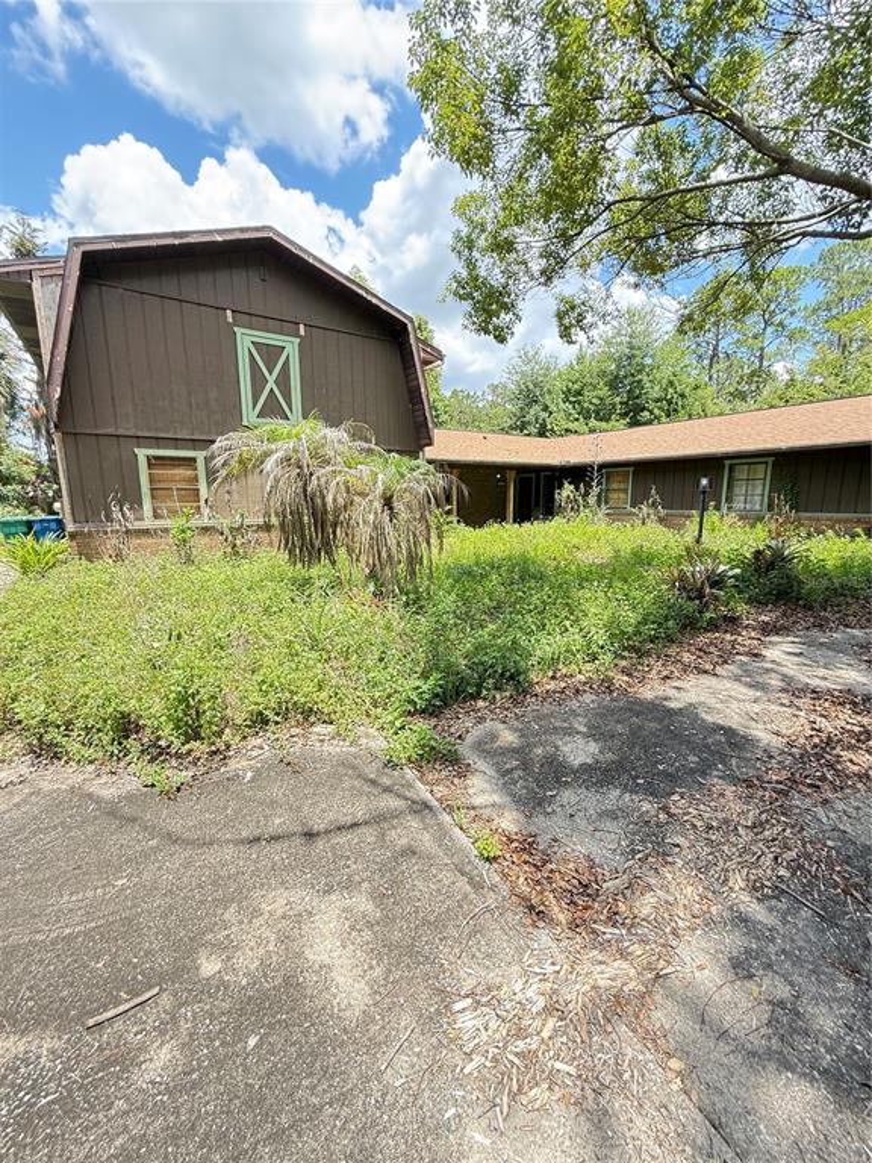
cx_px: 436
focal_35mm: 14
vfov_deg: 102.1
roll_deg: +2.9
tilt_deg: -6.7
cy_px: 582
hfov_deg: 85.7
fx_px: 470
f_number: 2.2
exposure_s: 1/195
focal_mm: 2.22
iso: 64
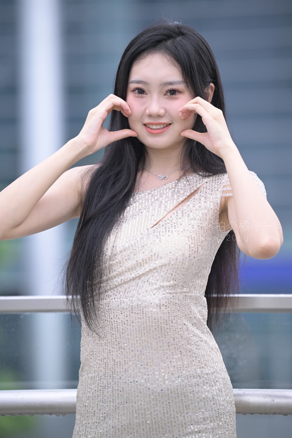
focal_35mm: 200
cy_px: 219
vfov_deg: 10.3
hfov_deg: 6.9
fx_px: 2433
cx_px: 146
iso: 500
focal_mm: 200
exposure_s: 1/320
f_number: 3.5
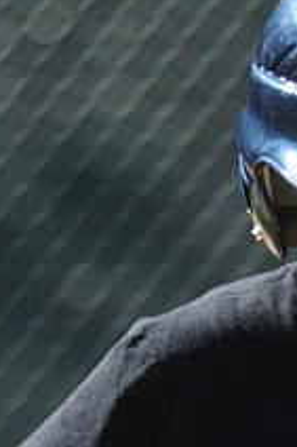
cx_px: 315
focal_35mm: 1232
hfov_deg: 1.1
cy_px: 588
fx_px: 15270
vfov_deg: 1.7
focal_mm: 300
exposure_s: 1/1600
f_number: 4
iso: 400
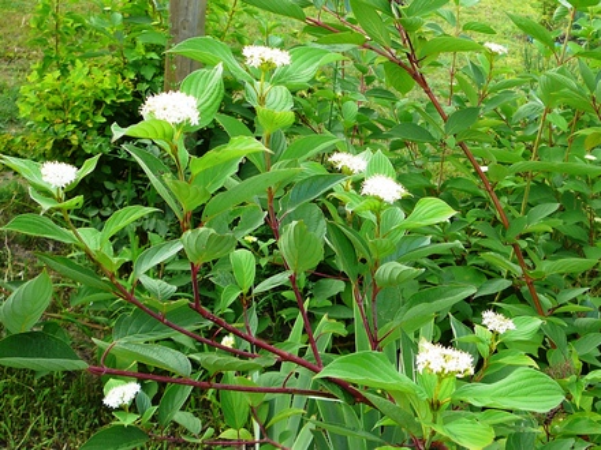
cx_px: 300
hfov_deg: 52.6
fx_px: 608
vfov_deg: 40.7
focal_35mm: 35
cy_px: 225
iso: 80
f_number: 2.8
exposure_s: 1/80
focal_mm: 5.2
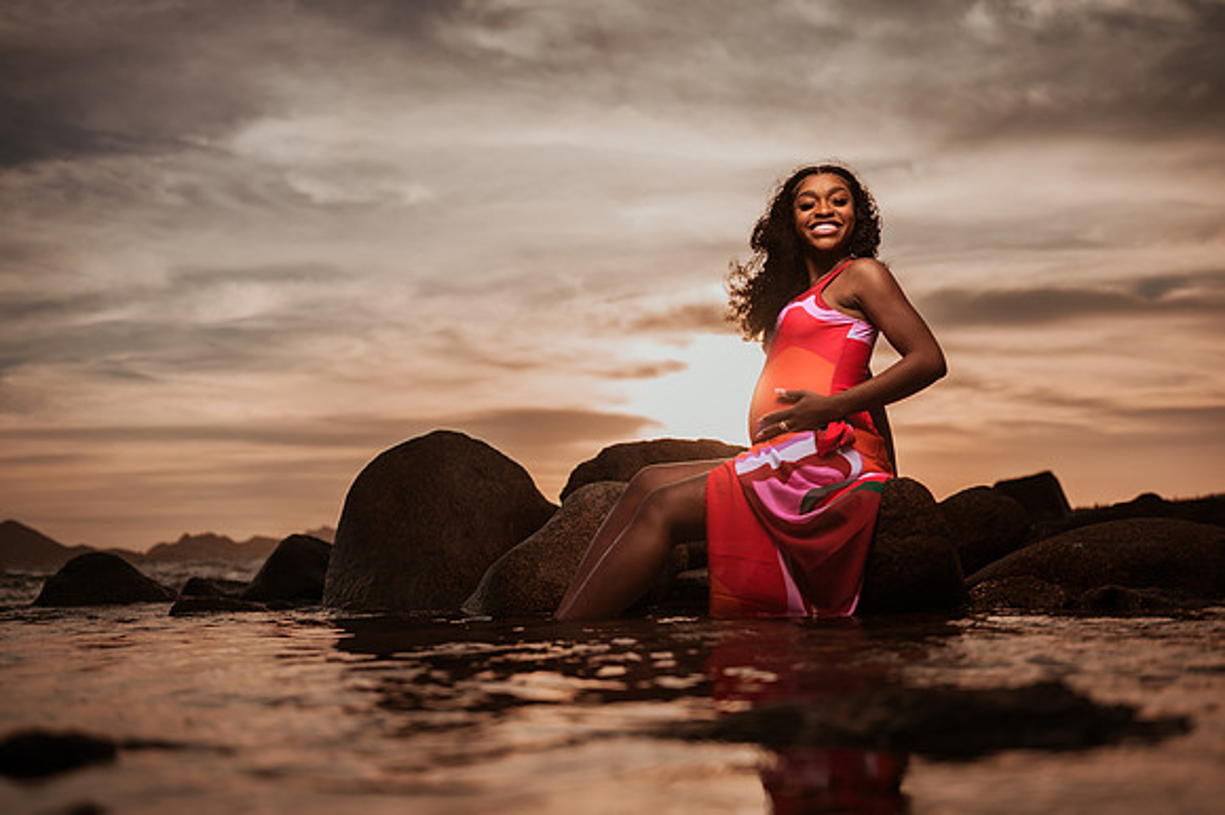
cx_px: 612
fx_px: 1190
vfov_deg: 37.8
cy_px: 408
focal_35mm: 35
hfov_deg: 54.5
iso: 100
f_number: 1.8
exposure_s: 1/5000
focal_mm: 35
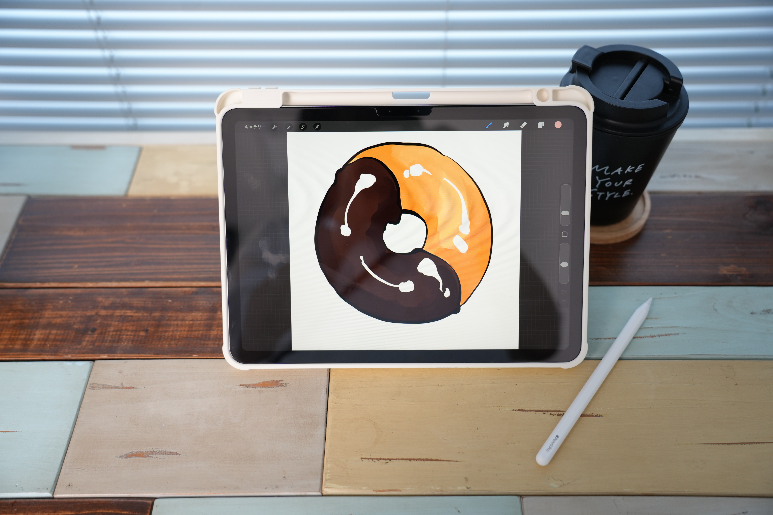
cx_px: 386
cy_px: 258
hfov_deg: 54.4
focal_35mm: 35
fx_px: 751
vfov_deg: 37.9
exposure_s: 1/40
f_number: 3.2
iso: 250
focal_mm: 35
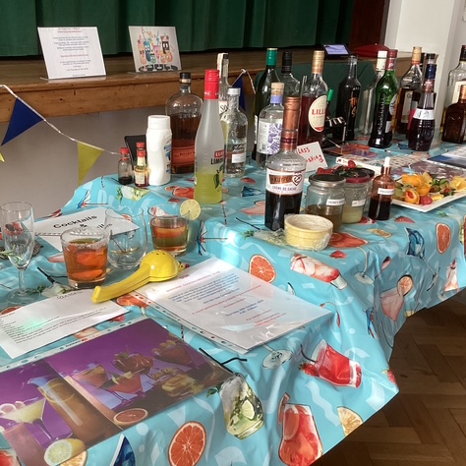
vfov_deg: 44.9
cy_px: 231
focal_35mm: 37
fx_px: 564
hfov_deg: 44.7
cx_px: 189
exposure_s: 1/60
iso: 100
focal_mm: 3.3
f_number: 2.4
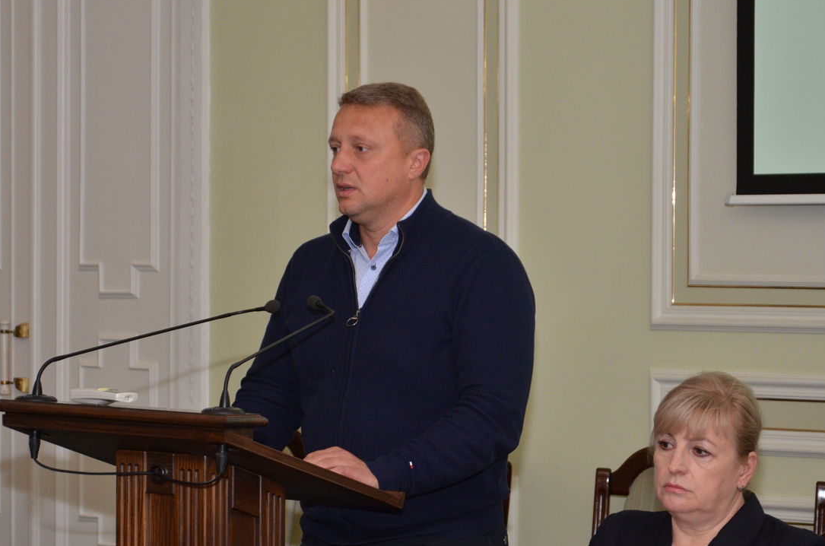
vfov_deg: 11.4
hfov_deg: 17.1
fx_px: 2744
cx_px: 431
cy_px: 329
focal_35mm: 120
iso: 800
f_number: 5.3
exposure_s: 1/250
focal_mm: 62
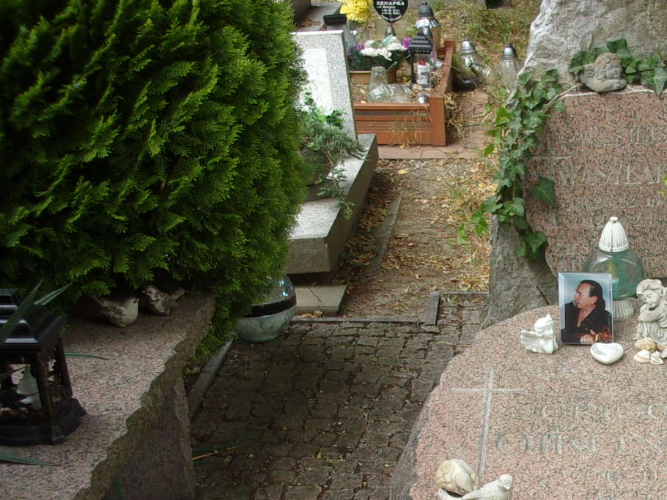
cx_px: 646
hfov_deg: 29.0
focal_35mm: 63
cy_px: 455
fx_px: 1214
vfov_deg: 22.7
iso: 80
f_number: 3.9
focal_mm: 5.1
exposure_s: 1/140
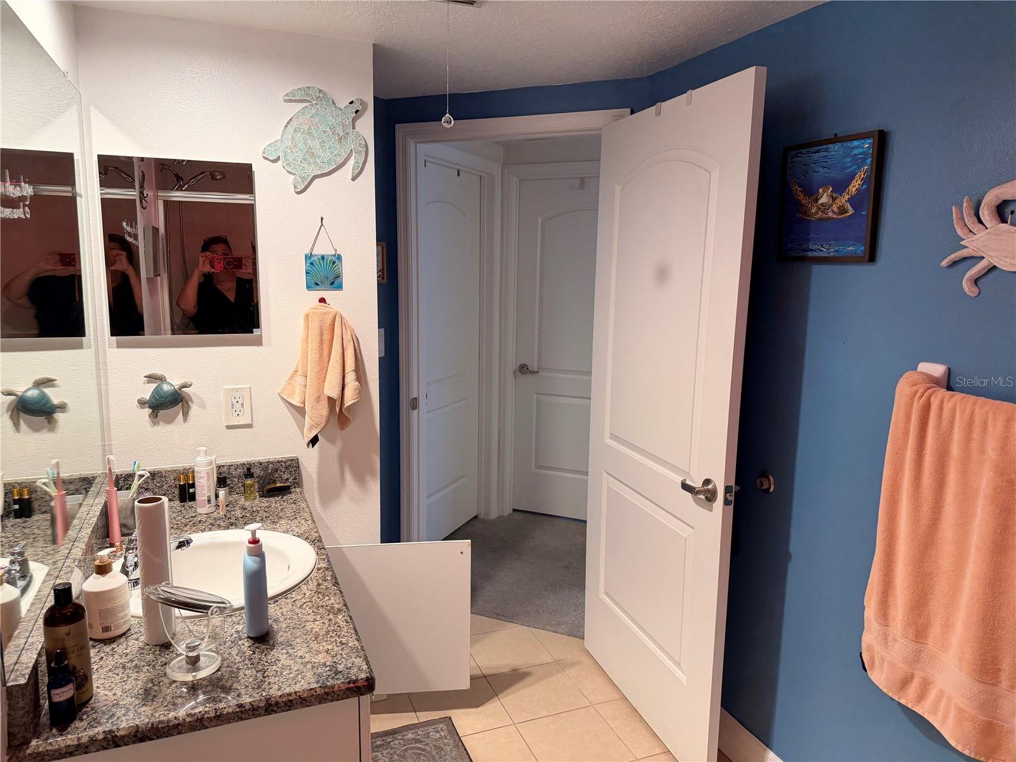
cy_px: 381
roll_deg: -0.8
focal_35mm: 24
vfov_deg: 56.8
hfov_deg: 71.6
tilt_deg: -9.3
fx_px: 704
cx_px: 508
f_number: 1.78
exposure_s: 1/120
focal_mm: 6.76
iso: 160
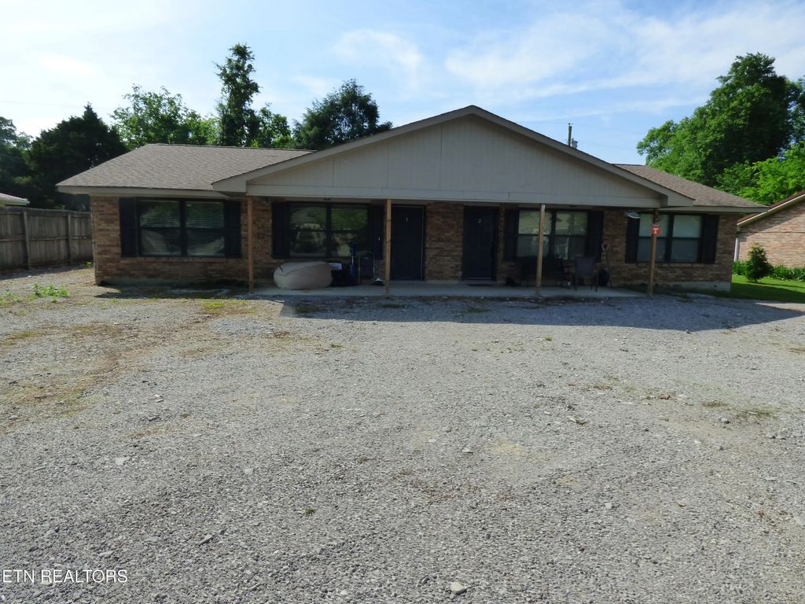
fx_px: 465
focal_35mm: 20
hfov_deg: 81.7
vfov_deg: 66.0
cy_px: 302
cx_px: 402
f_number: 5
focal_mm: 3.58
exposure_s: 1/640
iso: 200
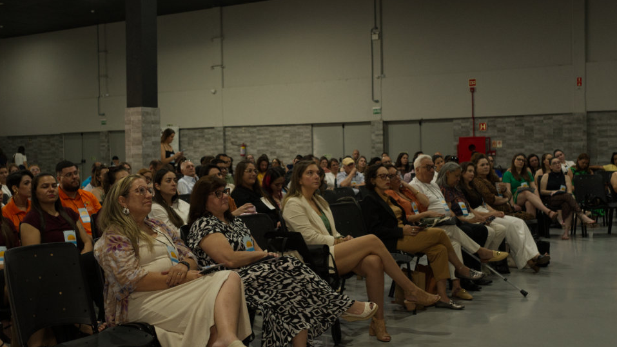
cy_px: 164
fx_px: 752
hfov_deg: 44.6
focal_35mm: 46
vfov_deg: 26.0
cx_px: 285
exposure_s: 1/100
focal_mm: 35
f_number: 4
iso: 2500
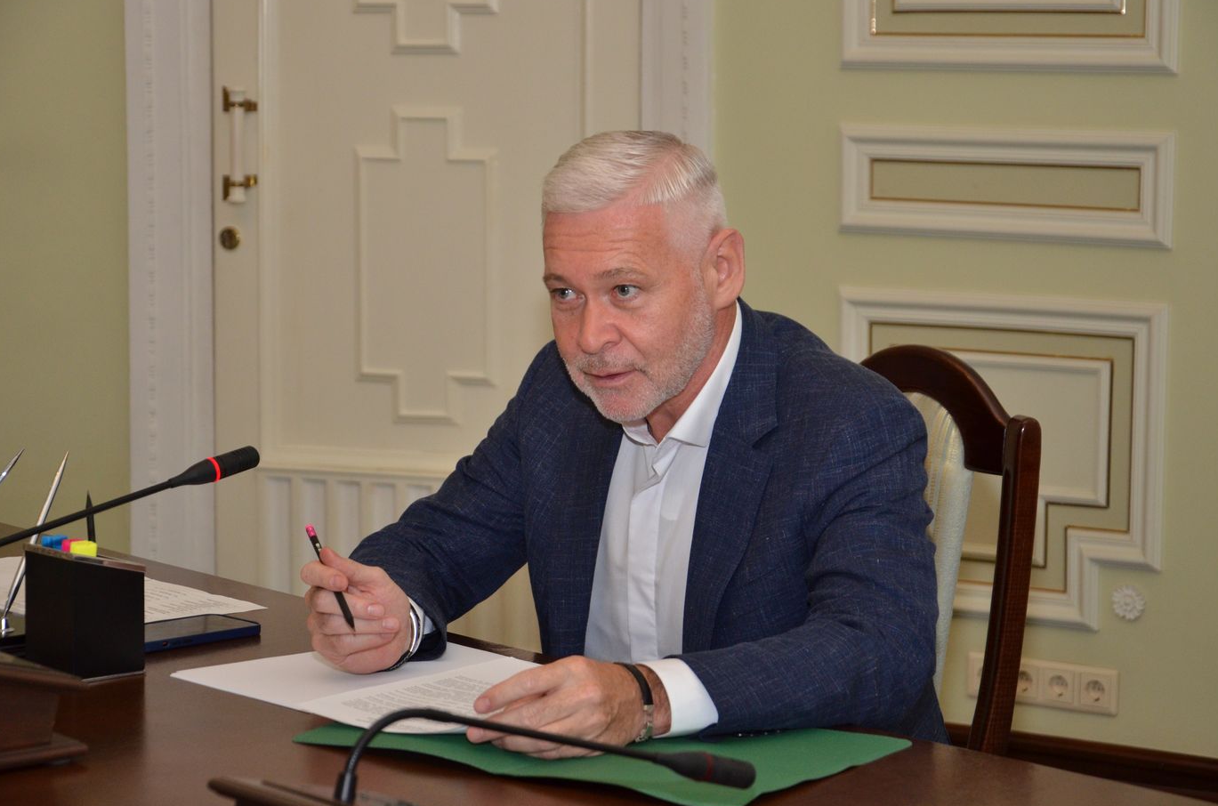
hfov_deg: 22.9
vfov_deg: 15.3
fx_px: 3004
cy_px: 400
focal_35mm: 89
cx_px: 615
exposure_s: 1/250
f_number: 5
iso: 800
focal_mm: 58
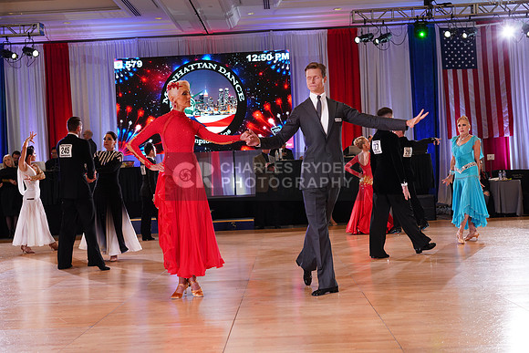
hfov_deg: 42.7
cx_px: 264
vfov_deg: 29.3
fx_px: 676
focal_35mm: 46
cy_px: 176
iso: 1600
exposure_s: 1/160
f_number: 5.6
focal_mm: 46
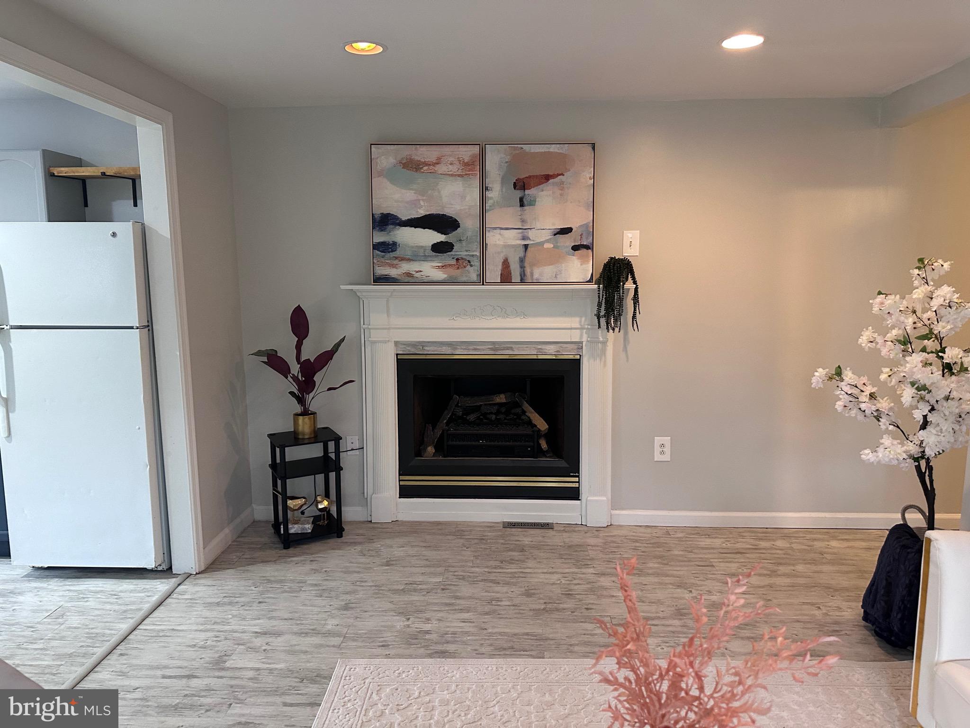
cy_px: 364
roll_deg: +0.3
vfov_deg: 56.8
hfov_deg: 71.6
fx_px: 673
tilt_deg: -6.5
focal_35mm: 24
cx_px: 485
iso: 400
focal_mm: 6.86
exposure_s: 1/60
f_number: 1.78
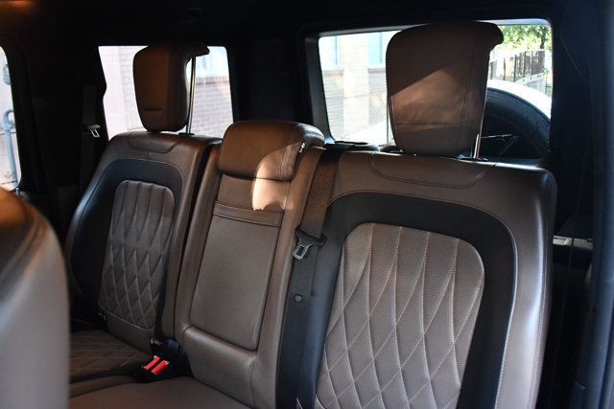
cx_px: 307
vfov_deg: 43.6
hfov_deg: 61.9
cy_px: 204
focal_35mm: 30
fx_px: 512
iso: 3200
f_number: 3.5
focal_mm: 20
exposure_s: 1/80
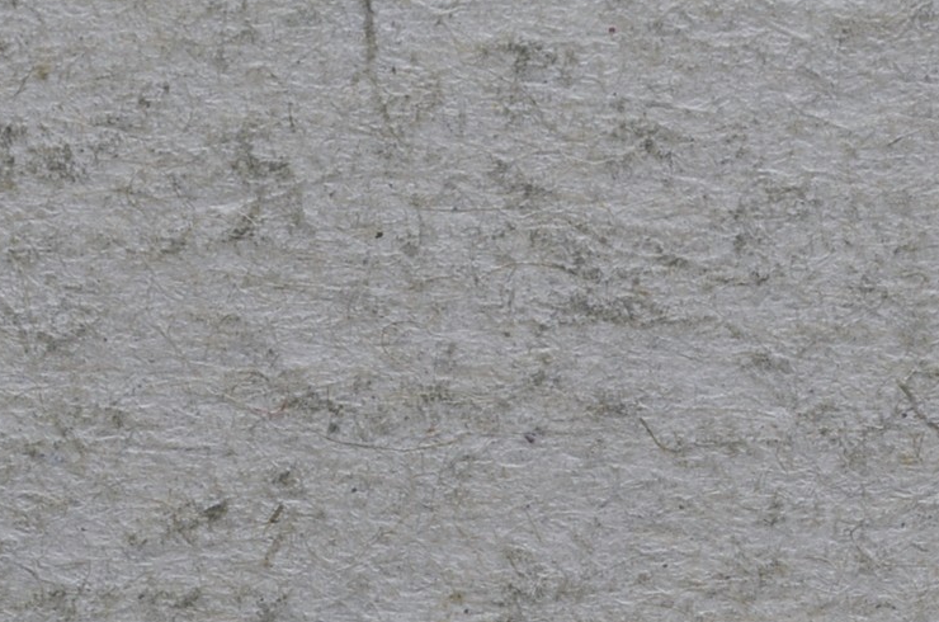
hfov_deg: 7.5
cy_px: 1027
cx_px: 999
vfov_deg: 4.9
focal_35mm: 275
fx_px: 7149
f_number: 14
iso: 400
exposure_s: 1/250
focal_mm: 55
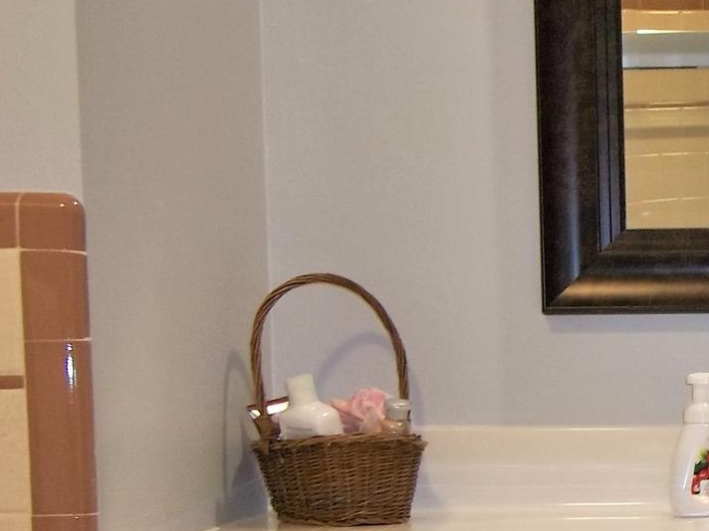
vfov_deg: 15.8
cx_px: 946
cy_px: 504
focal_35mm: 92
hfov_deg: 19.5
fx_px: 1884
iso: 80
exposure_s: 1/30
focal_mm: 5.7
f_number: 2.9
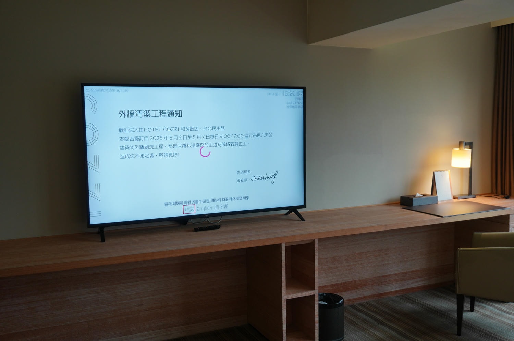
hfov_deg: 53.2
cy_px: 170
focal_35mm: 36
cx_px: 257
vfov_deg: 36.8
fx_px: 513
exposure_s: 1/40
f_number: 4.5
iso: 160
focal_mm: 24
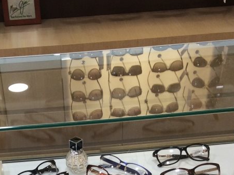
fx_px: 479
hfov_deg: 27.2
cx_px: 72
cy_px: 186
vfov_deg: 19.9
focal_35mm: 71
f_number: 2.4
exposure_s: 1/100
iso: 40
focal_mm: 3.3
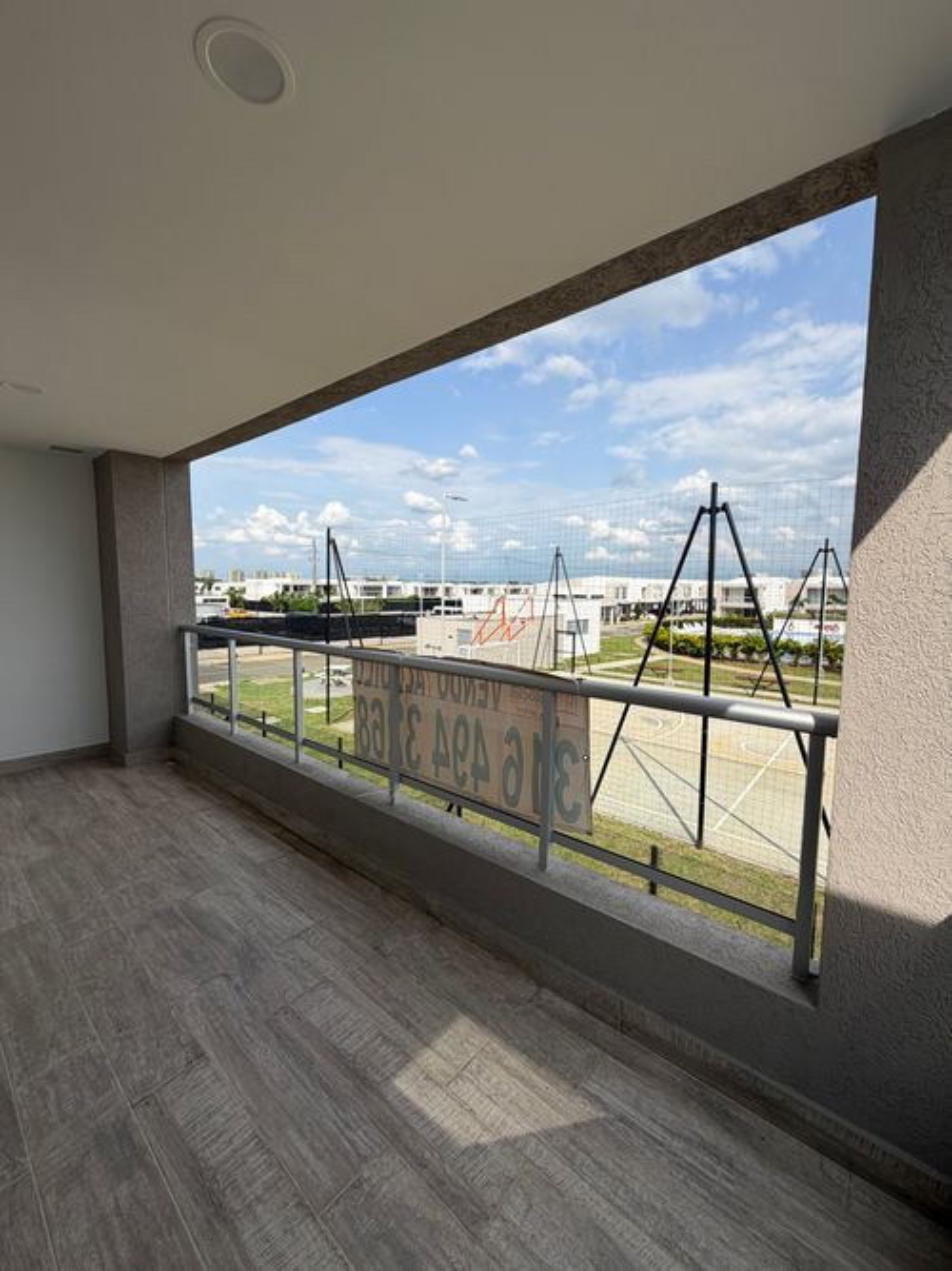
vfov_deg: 102.1
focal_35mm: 14
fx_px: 514
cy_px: 636
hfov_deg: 85.7
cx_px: 476
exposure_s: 1/901
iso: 20
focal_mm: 2.22
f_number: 2.2
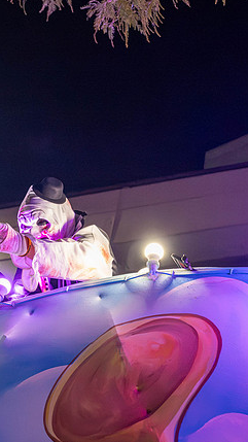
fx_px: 1240
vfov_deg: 20.2
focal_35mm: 106
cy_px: 220
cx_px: 100
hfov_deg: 11.4
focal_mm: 36
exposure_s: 1/200
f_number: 4.5
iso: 8000
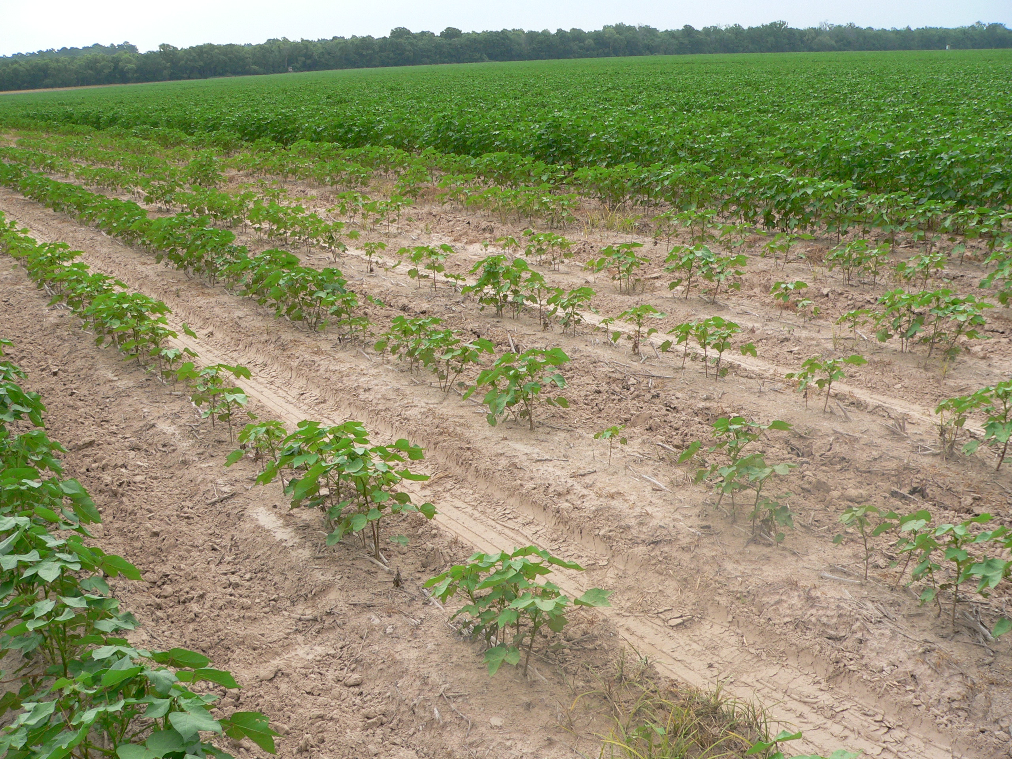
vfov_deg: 39.7
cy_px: 380
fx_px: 1052
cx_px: 506
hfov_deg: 51.4
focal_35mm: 36
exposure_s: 1/640
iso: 100
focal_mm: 6
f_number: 2.8
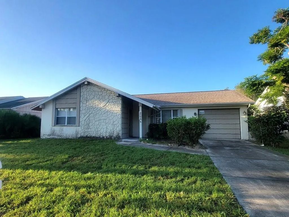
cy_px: 108
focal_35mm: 13
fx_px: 109
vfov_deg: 89.9
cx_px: 144
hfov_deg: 106.2
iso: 50
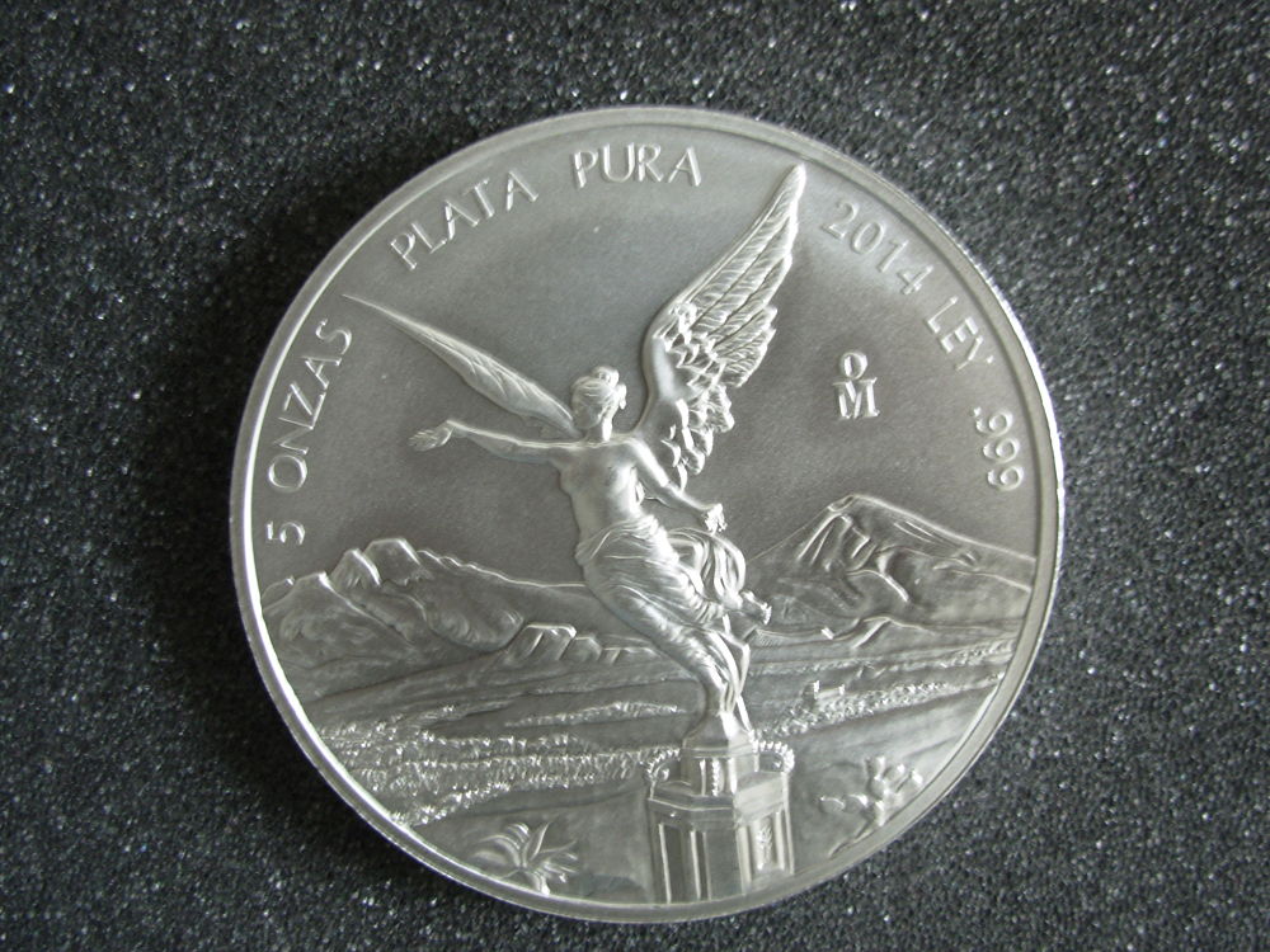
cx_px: 635
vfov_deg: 37.7
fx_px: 1394
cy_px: 476
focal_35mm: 38
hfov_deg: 49.0
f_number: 2.9
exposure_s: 1/10.1
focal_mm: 6.3
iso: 50
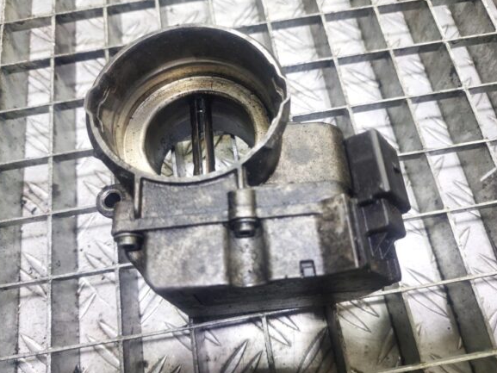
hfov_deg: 67.3
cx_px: 251
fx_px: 373
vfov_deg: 53.1
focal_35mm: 26
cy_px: 191
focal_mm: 5.23
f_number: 1.8
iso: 250
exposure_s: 1/50
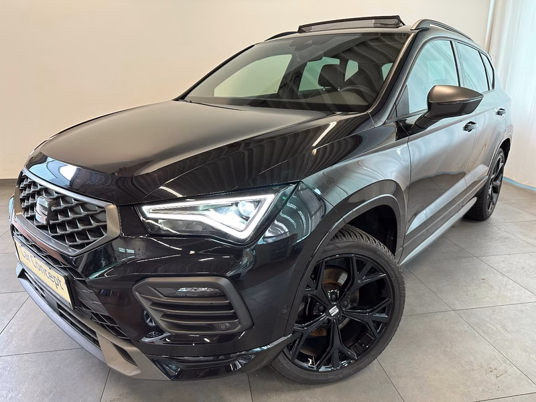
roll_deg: -0.5
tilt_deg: -18.6
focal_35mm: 24
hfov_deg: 71.6
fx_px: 372
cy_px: 201
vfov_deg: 56.8
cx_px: 268
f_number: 1.78
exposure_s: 1/51
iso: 200
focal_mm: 6.86
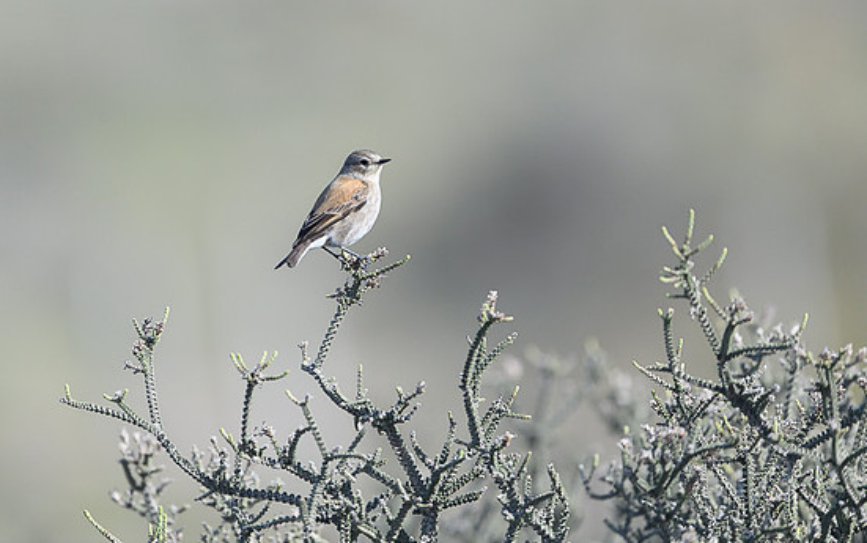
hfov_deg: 3.3
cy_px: 177
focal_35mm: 646
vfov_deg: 2.0
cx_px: 361
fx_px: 15272
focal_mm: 500
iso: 360
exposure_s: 1/3200
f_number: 4
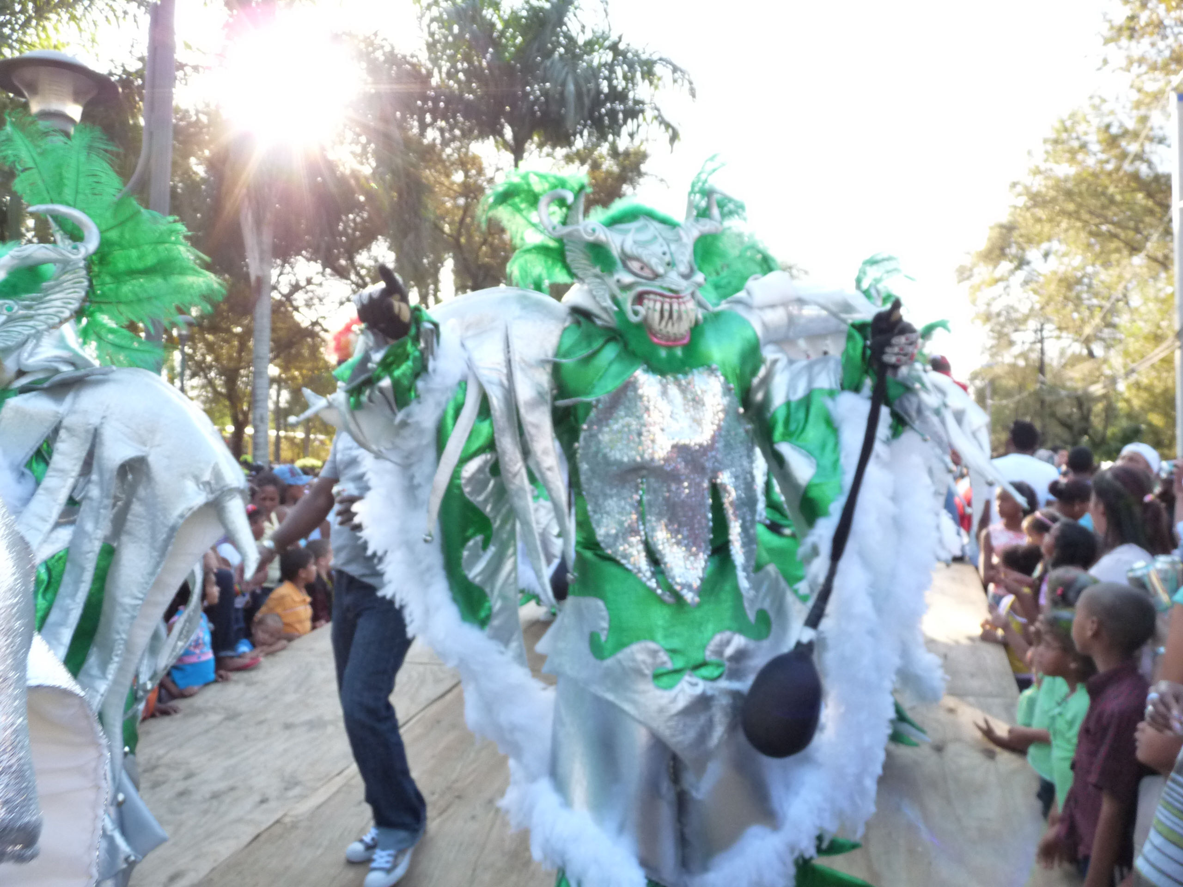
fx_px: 923
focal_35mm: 27
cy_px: 444
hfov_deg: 65.3
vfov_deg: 51.4
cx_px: 592
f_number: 3.2
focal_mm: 4.8
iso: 400
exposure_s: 1/250
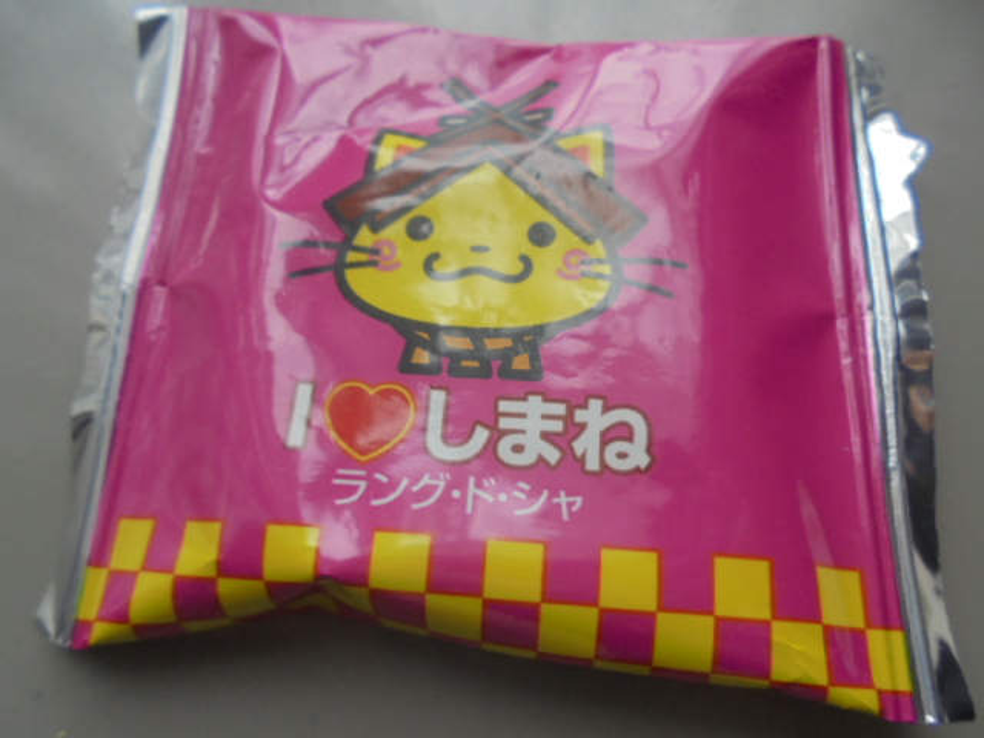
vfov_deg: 53.1
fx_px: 739
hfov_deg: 67.3
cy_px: 369
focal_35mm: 26
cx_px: 492
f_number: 3.5
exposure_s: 1/30
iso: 160
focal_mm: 4.6
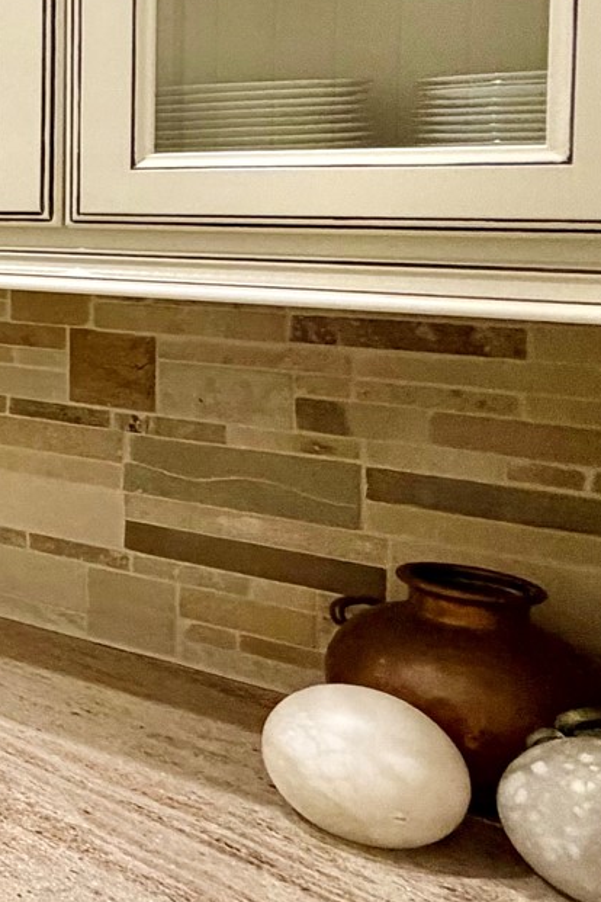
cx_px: -794
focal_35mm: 48
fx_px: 1202
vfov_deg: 40.1
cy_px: 235
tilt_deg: -2.8
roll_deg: +2.9
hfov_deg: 15.8
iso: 250
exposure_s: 1/60
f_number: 2.2
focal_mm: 2.22
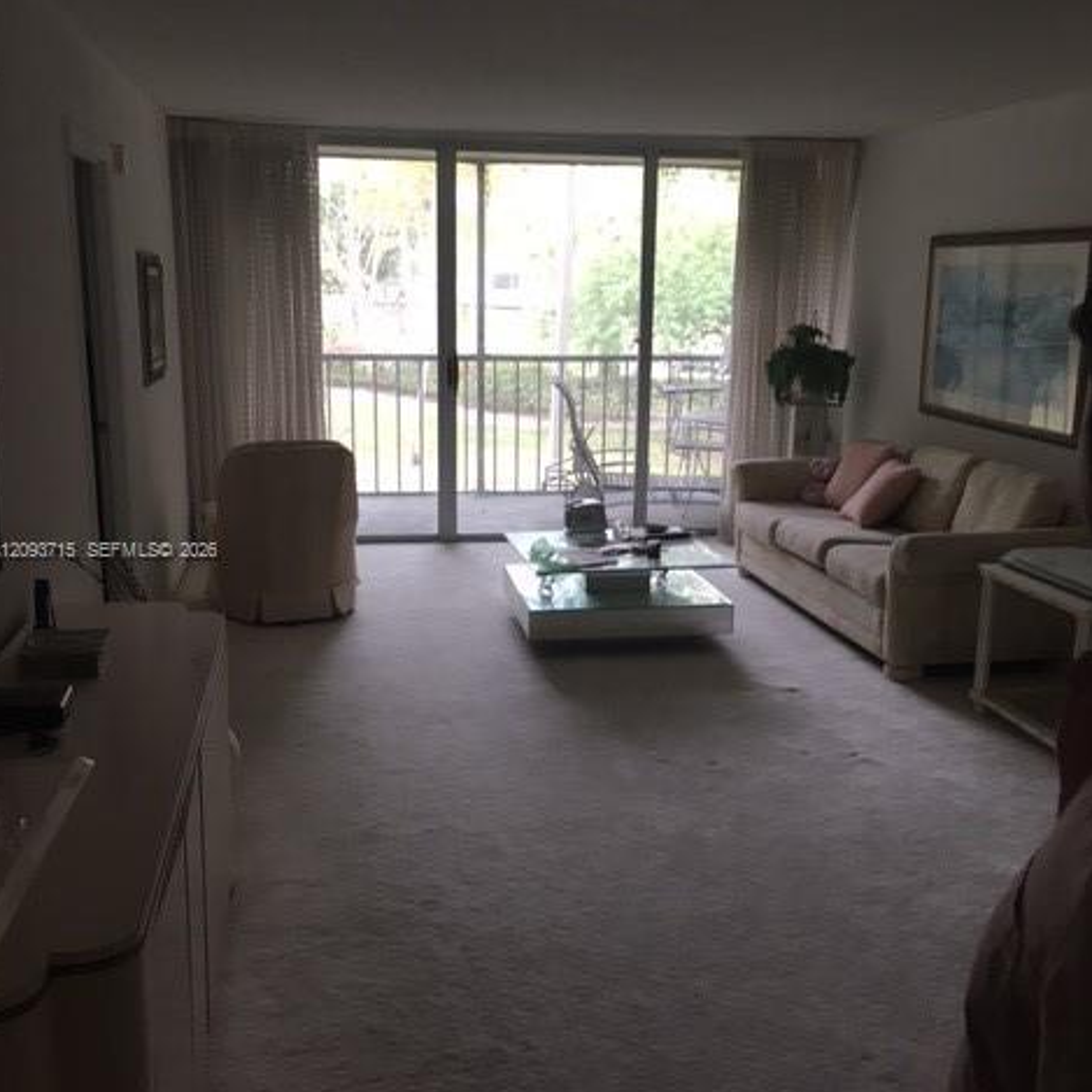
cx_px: 545
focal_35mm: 35
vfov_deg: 47.2
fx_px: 1249
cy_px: 552
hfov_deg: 47.2
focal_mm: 4.15
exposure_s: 1/30
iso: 50
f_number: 2.2
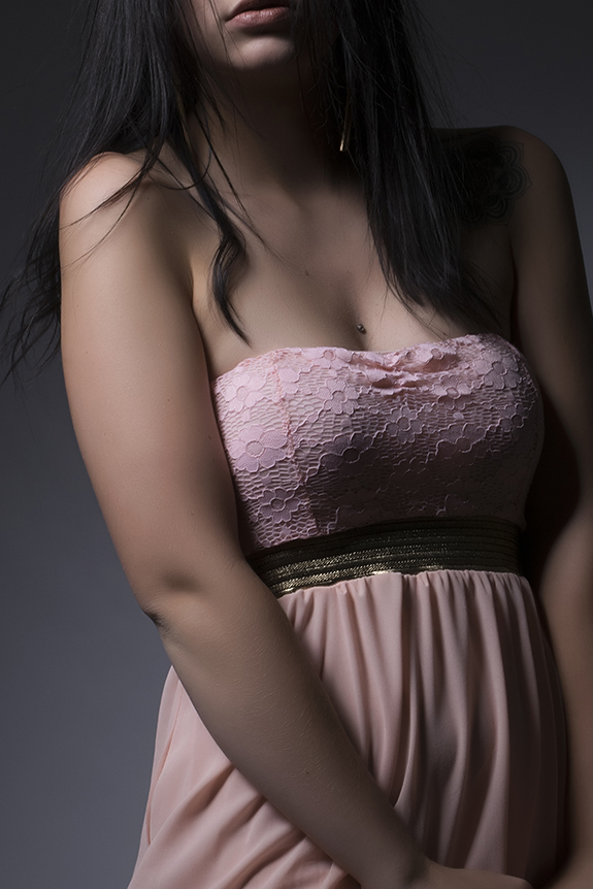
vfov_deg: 17.5
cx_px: 458
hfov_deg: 11.7
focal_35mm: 117
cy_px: 550
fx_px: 2889
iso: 100
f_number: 16
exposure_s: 1/200
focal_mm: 42
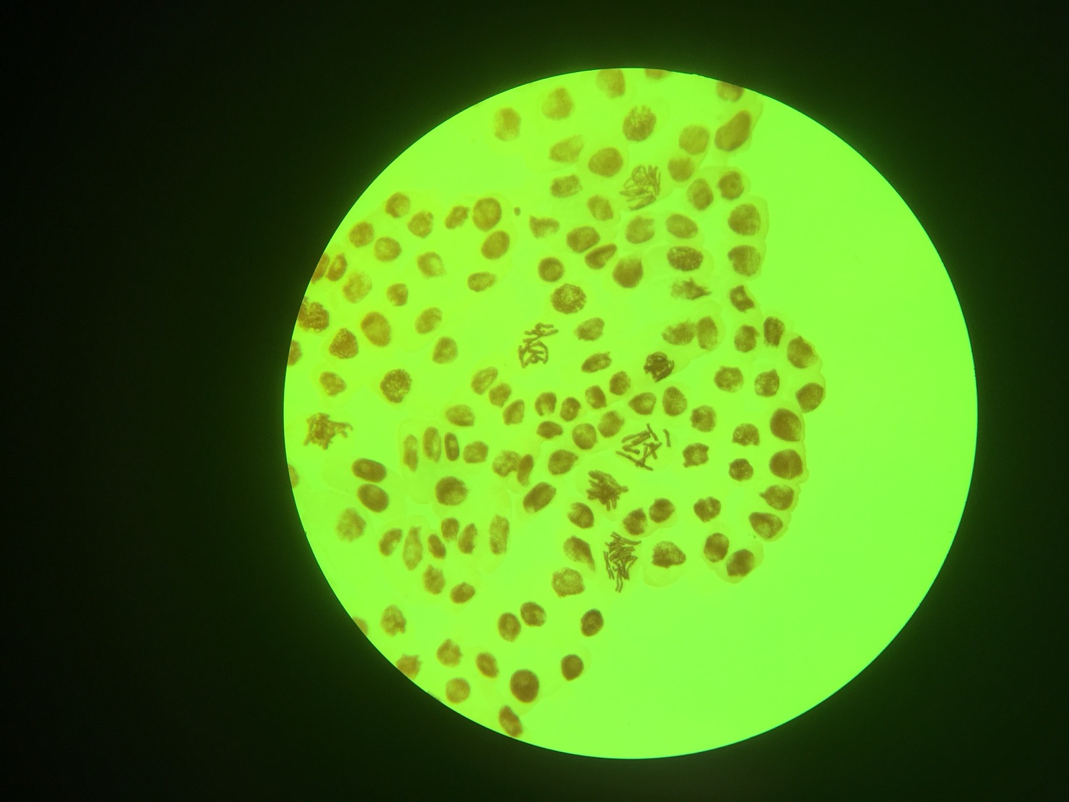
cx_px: 534
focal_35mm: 29
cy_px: 401
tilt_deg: -30.7
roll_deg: +1.0
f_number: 2.2
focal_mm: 4.15
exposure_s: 1/100
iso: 25
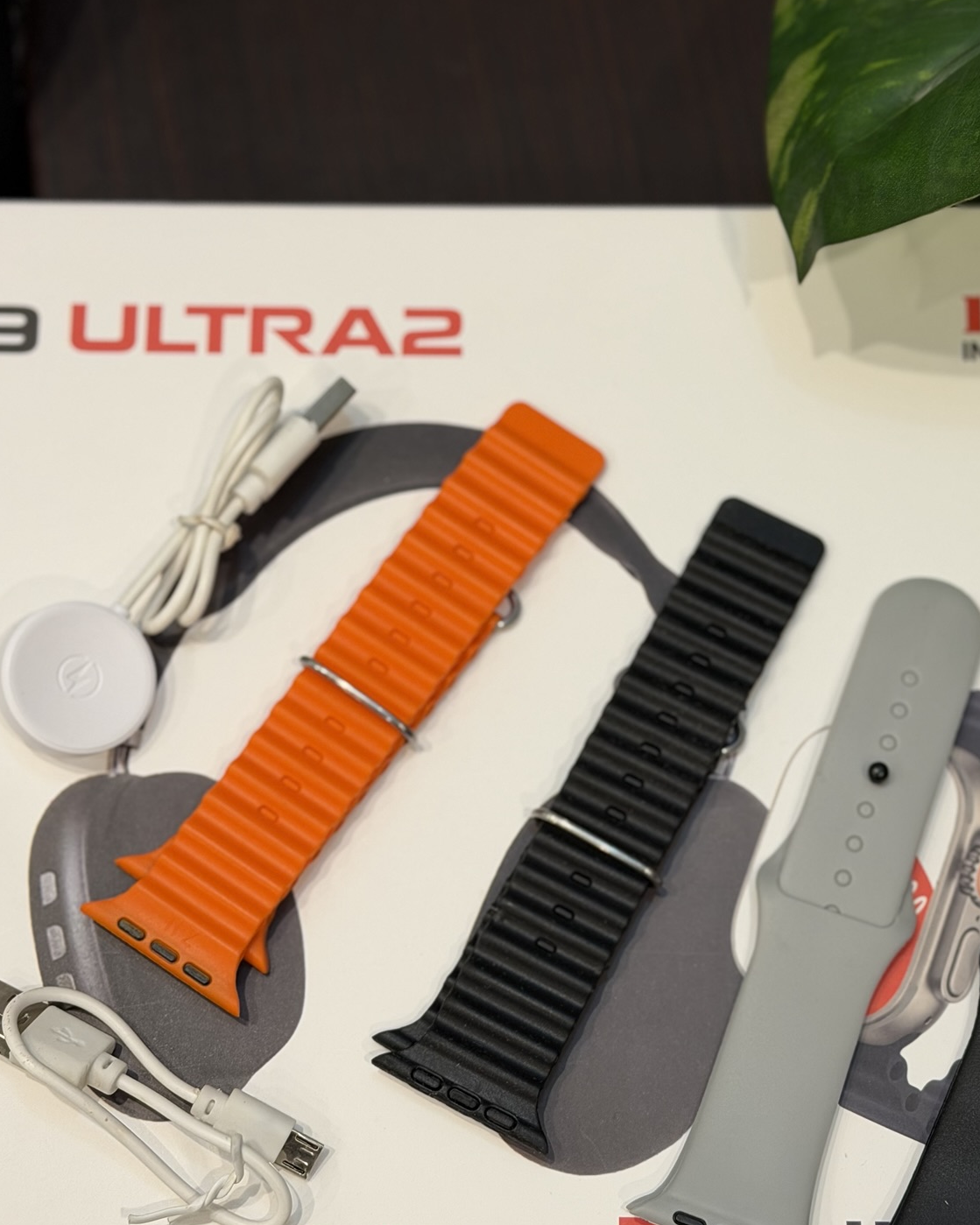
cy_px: 698
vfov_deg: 28.3
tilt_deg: -72.7
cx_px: 549
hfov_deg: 22.8
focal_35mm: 67
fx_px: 2429
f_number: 1.78
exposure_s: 1/50
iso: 125
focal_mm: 6.76
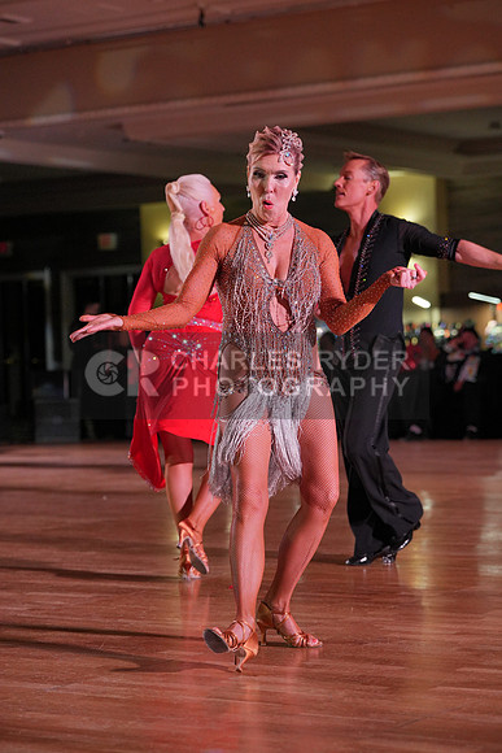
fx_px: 1881
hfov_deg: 15.2
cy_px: 376
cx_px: 251
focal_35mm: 90
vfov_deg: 22.6
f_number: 4
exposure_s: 1/500
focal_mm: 90
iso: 2000
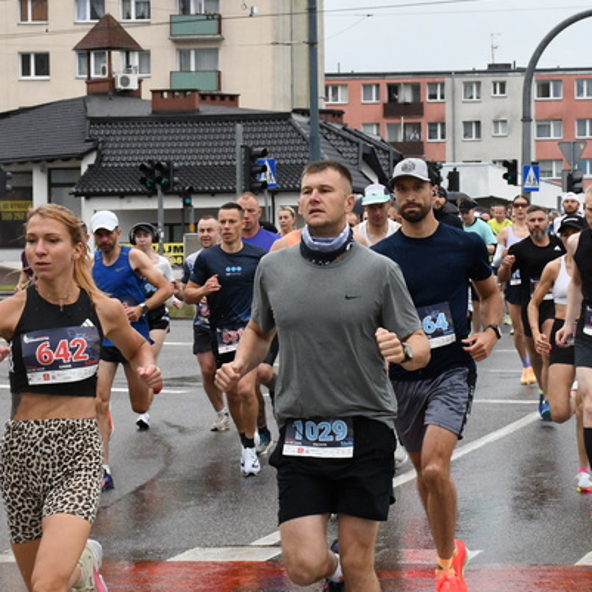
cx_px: 382
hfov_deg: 12.8
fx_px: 2631
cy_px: 242
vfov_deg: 12.8
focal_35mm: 136
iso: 1000
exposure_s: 1/640
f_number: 13
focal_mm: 50
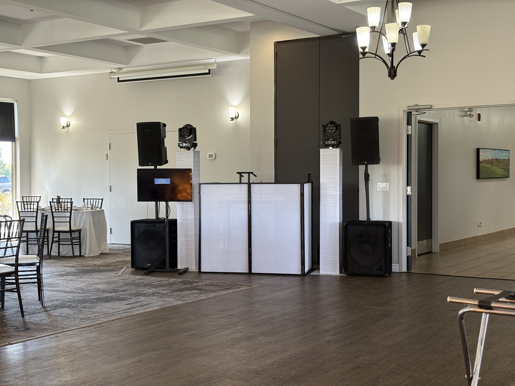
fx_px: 774
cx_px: 258
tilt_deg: -1.5
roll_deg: +0.5
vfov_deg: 28.0
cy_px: 193
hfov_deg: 36.8
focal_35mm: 52
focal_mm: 5.96
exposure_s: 1/60
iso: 80
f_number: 1.6
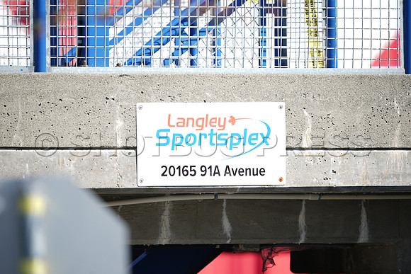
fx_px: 6851
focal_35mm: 600
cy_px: 137
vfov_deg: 2.3
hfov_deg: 3.4
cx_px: 206
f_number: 4
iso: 80
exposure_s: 1/250
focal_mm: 600
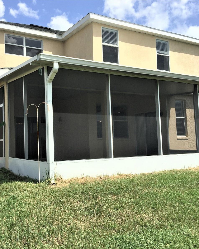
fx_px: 280
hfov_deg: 38.9
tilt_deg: +4.4
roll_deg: +0.5
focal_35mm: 38
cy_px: 125
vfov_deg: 47.9
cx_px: 77
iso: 32
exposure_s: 1/2639
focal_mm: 4.15
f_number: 2.2
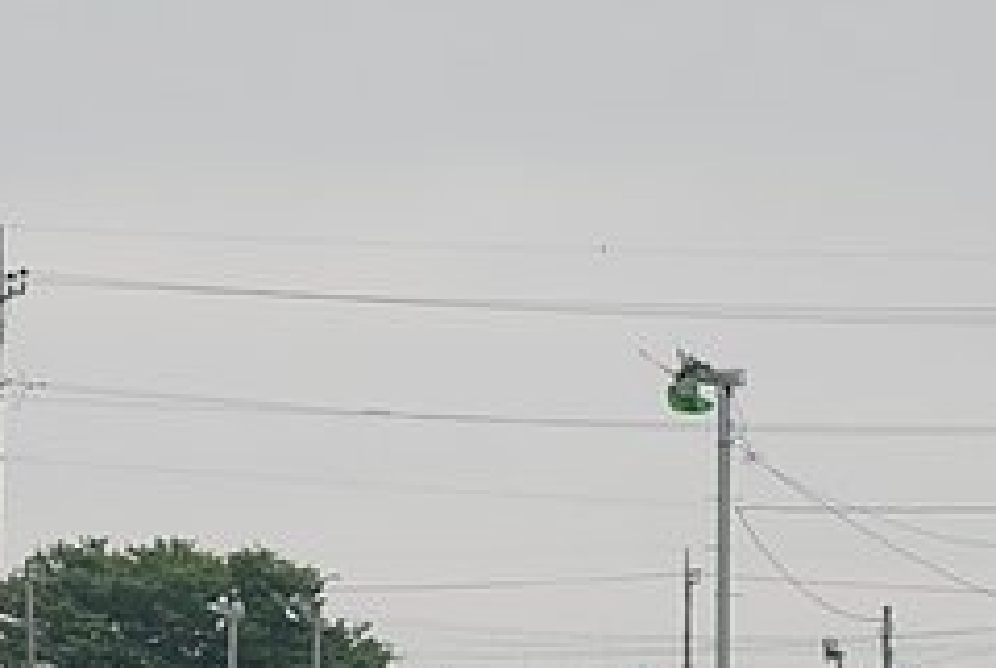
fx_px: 11697
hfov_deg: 4.9
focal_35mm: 422
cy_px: 956
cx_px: 224
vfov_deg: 3.3
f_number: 5.3
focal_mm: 66
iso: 100
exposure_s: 1/320
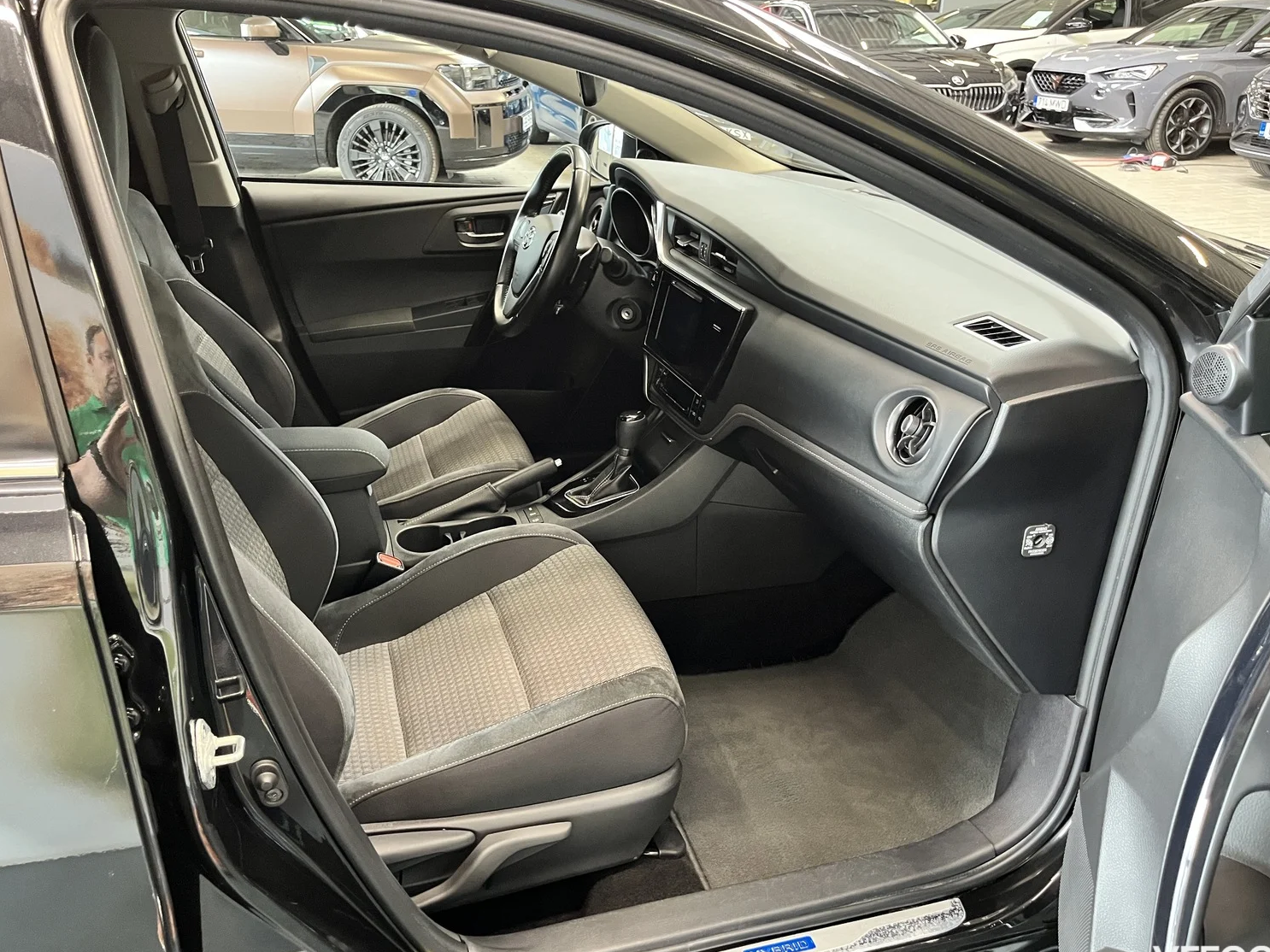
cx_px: 601
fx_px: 1027
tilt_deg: -24.2
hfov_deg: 63.4
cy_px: 468
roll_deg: +0.1
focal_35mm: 28
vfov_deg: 49.7
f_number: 1.6
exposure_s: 1/60
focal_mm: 5.1
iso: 500
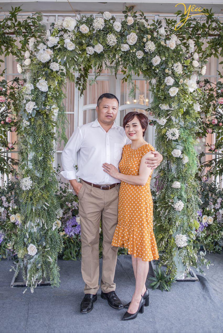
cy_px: 166
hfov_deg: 37.9
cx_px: 112
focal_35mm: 35
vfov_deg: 54.4
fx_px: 325
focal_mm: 35
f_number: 2.5
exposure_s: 1/125
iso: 200
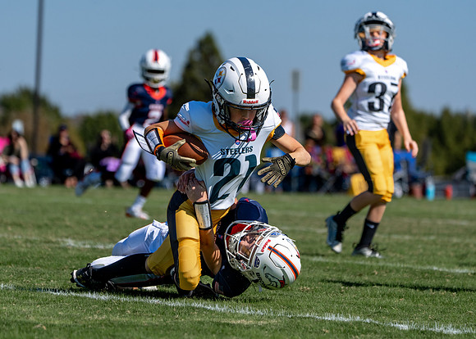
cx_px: 221
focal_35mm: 287
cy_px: 171
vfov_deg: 5.0
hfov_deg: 7.0
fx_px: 3875
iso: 250
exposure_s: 1/2500
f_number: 5.6
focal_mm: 238
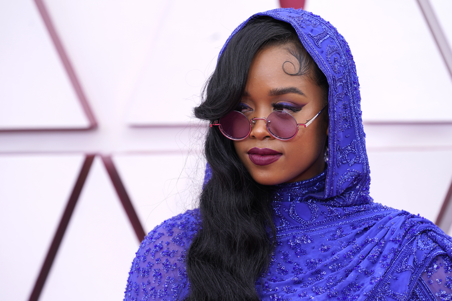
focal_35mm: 200
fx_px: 2511
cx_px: 226
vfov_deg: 6.9
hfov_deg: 10.3
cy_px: 150
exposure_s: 1/640
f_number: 5
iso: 200
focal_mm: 200
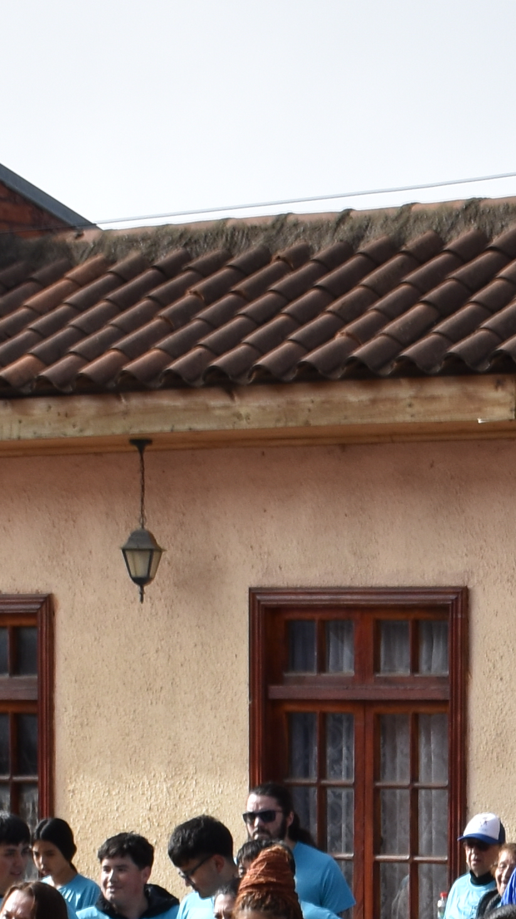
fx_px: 3605
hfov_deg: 8.0
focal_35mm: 148
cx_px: 855
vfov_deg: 14.2
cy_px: 1007
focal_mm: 23
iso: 200
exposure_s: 1/320
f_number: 9
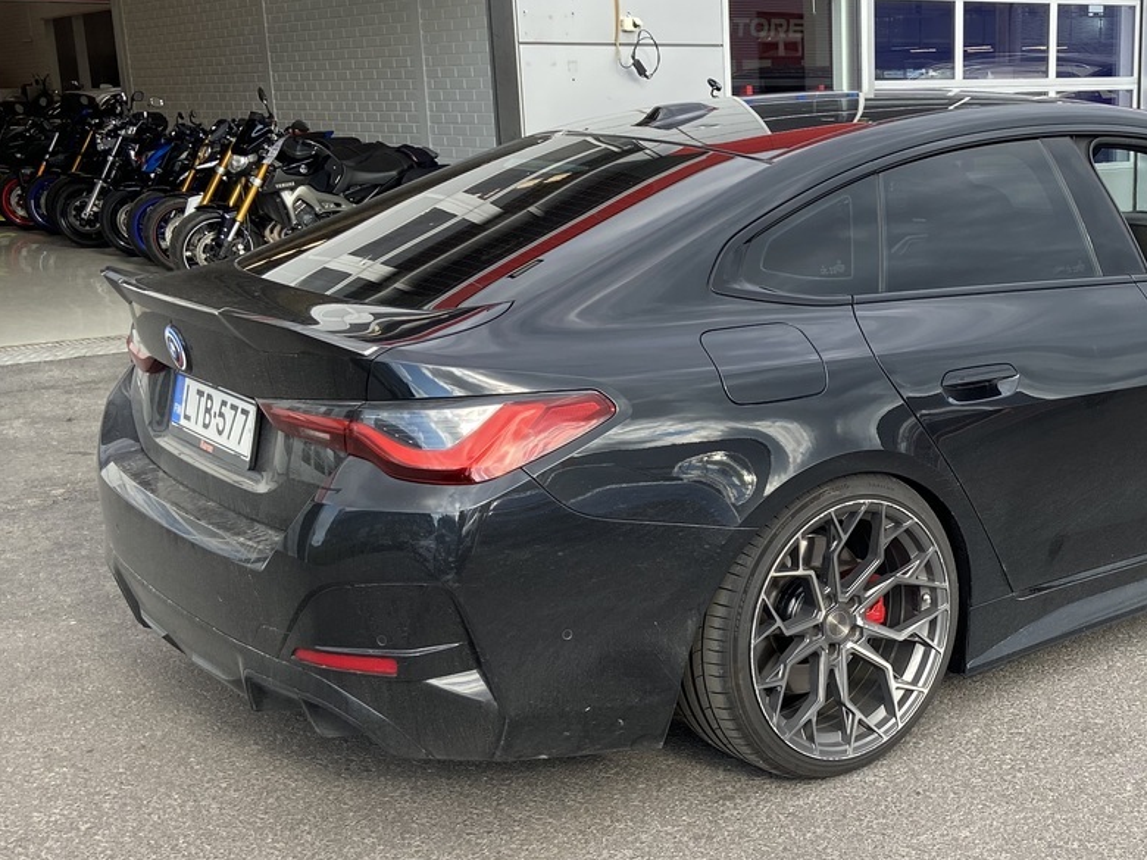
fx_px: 1590
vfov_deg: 30.2
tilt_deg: -13.7
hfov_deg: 38.8
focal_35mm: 48
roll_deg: +0.9
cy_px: 482
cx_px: 841
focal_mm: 4.25
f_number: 1.8
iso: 32
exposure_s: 1/499
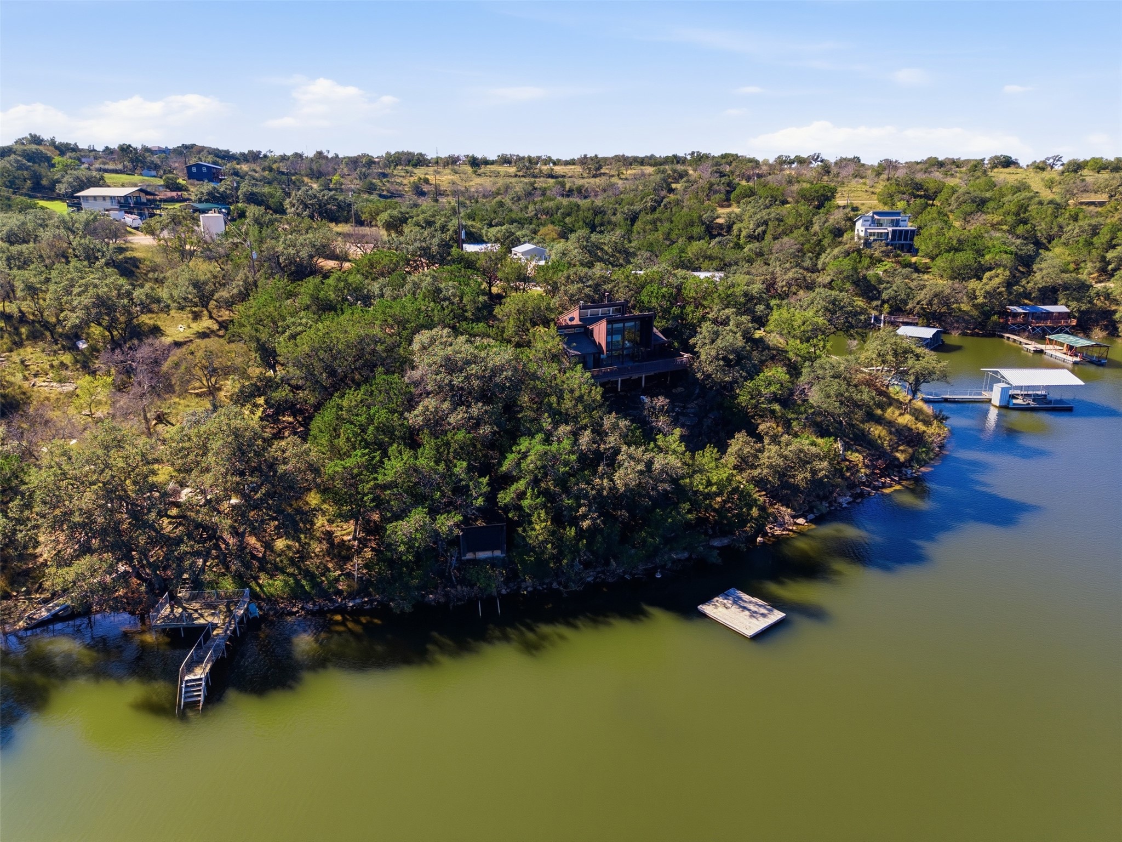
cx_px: 561
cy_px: 421
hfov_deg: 71.6
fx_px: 778
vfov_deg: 56.8
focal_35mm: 24
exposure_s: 1/400
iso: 270
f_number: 1.8
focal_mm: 8.7
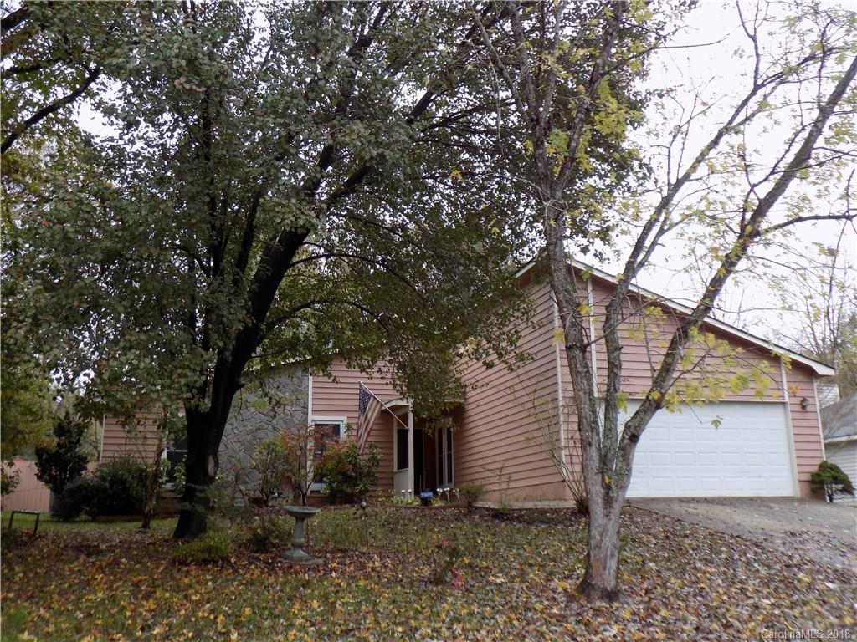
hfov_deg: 54.0
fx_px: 842
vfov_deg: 41.8
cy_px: 321
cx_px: 428
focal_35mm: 34
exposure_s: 1/30
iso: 80
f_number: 3.4
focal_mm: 6.1
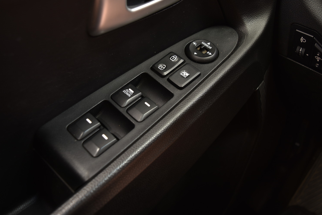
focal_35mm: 38
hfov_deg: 51.2
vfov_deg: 35.4
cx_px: 159
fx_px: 336
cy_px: 101
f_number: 3.8
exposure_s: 1/3
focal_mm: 23
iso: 100
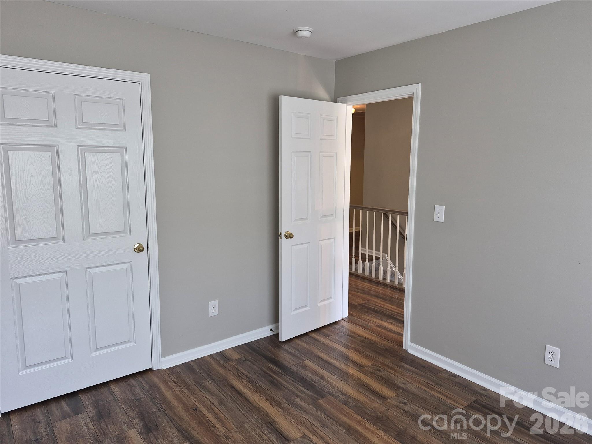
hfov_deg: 73.9
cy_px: 222
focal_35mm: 23
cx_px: 296
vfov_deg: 58.9
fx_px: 393
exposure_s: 1/60
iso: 80
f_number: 1.8
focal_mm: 5.4
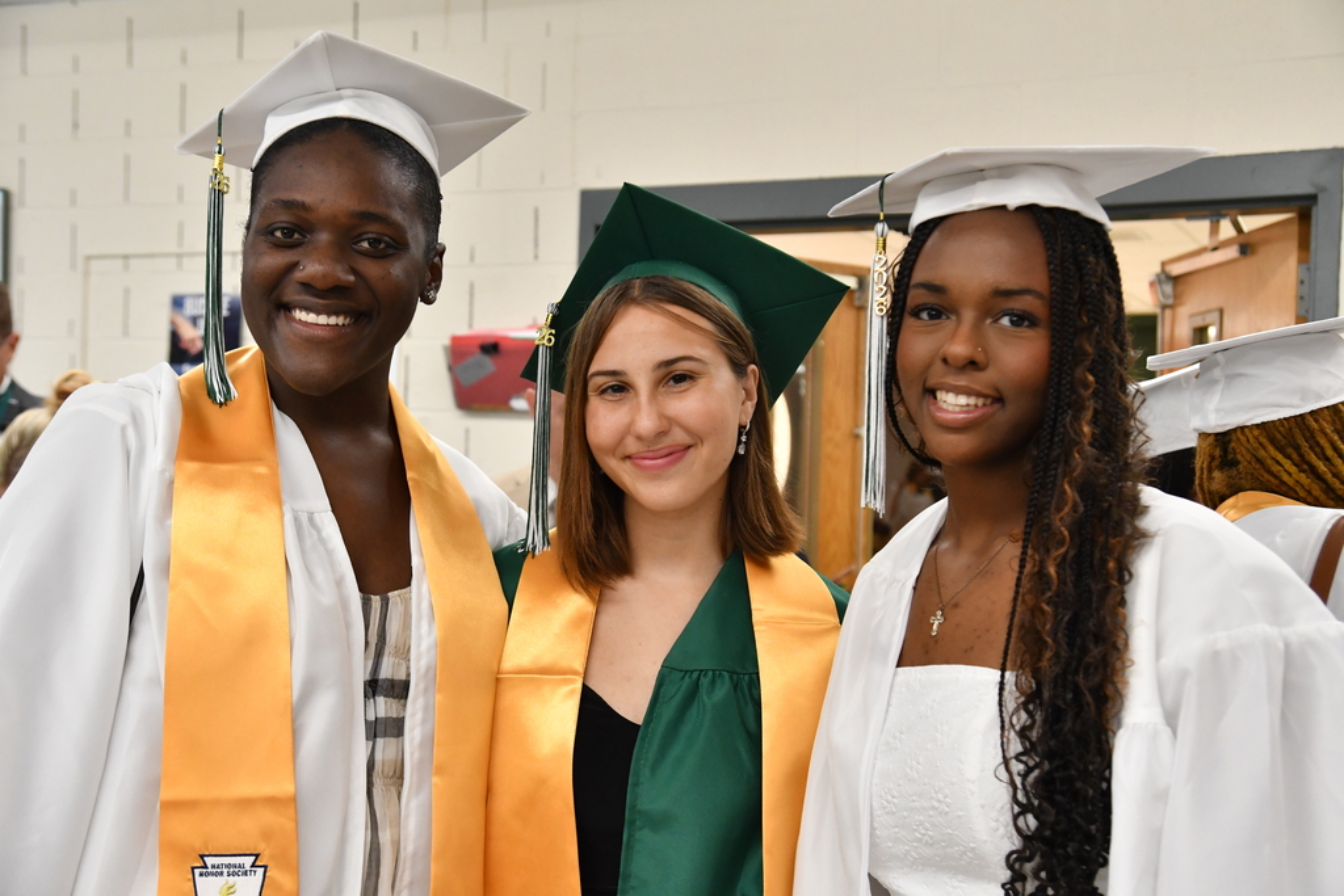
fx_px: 1792
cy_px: 448
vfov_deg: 28.1
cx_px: 672
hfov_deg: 41.1
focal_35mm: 48
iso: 1600
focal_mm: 32
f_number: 4.5
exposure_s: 1/125
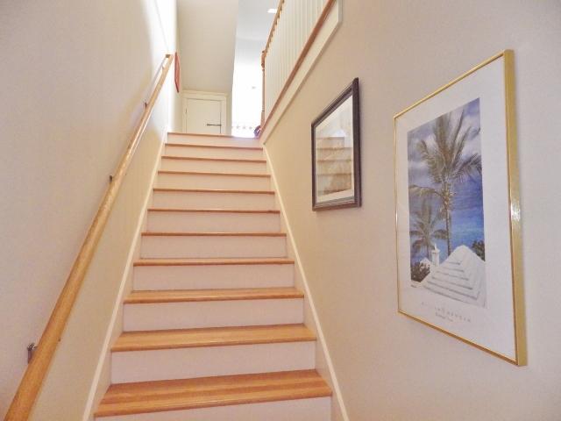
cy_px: 210
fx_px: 357
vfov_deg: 61.1
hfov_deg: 76.4
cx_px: 280
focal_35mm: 22
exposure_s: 1/25
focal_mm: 4
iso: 800
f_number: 3.1
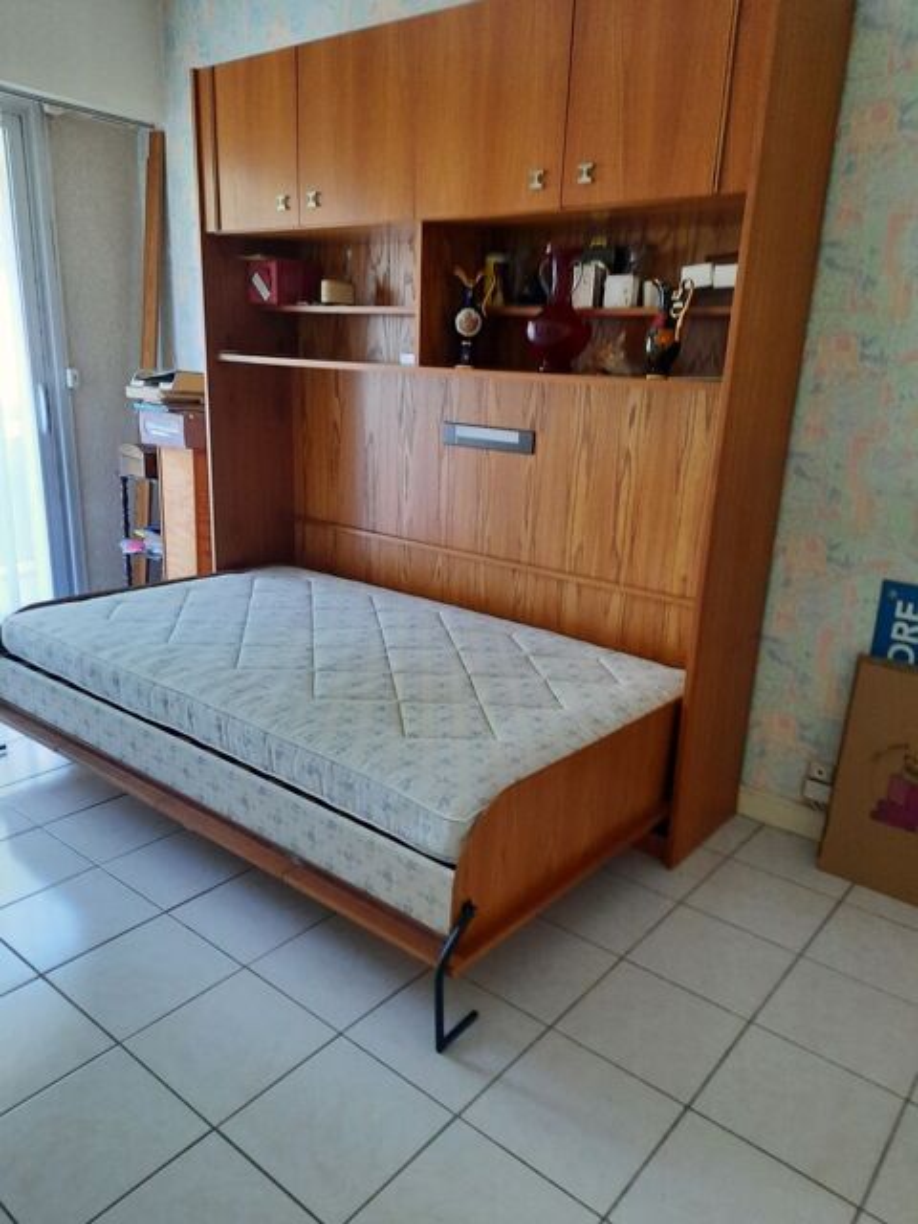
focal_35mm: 25
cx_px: 459
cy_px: 612
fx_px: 884
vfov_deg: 69.4
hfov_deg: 54.9
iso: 400
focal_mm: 4.6
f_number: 2
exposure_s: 1/33
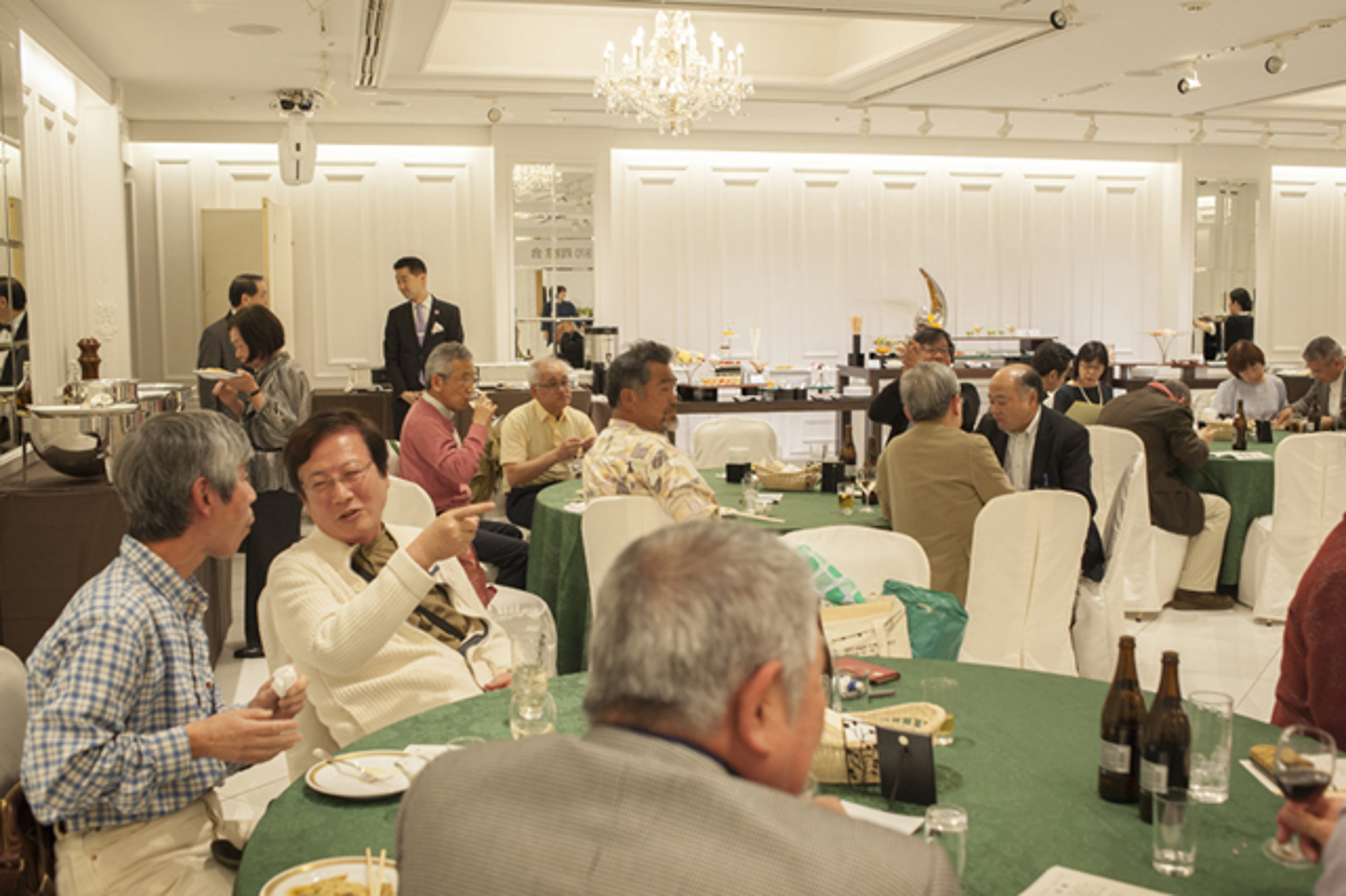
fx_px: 1308
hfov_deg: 54.5
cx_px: 673
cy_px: 448
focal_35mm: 35
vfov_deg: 37.8
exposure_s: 1/100
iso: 400
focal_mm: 35
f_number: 5.6
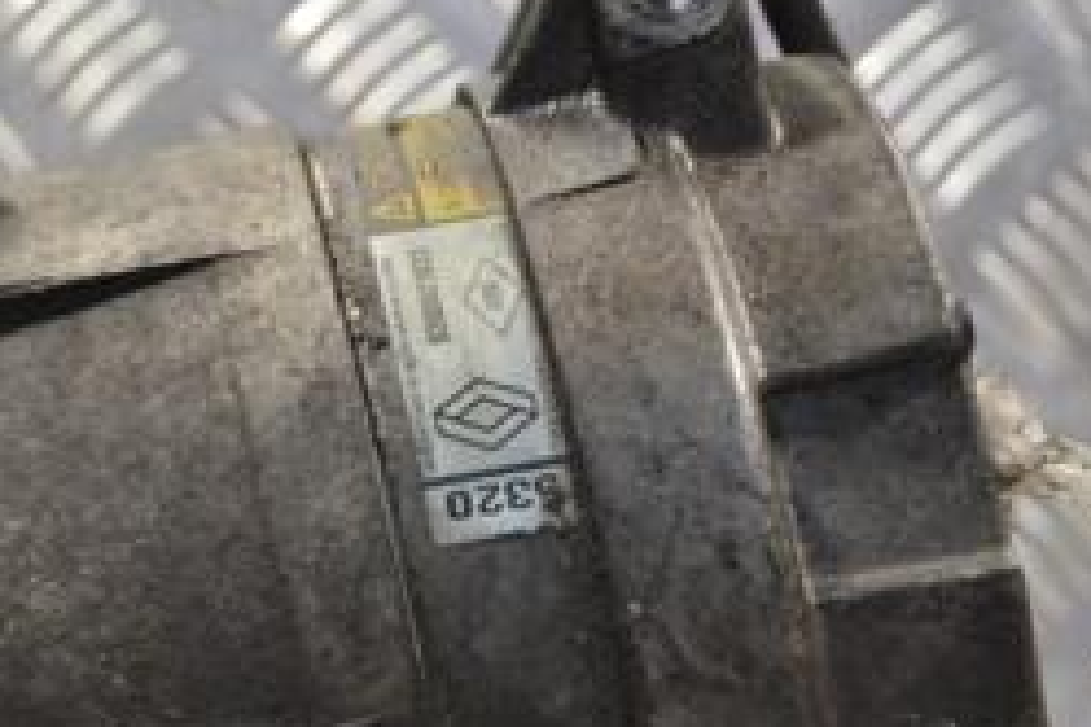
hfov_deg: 16.5
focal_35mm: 123
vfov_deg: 11.1
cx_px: 188
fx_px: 3727
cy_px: 574
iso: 450
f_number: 5
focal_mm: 34
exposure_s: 1/60
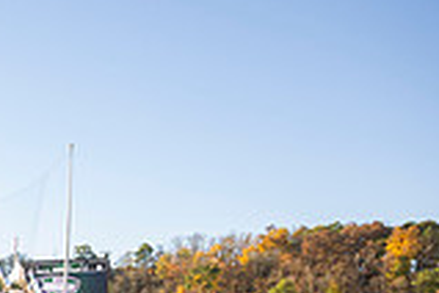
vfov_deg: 23.2
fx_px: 622
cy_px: 391
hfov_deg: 23.4
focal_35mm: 51
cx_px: -320
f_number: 4
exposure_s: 1/500
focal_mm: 14
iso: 320
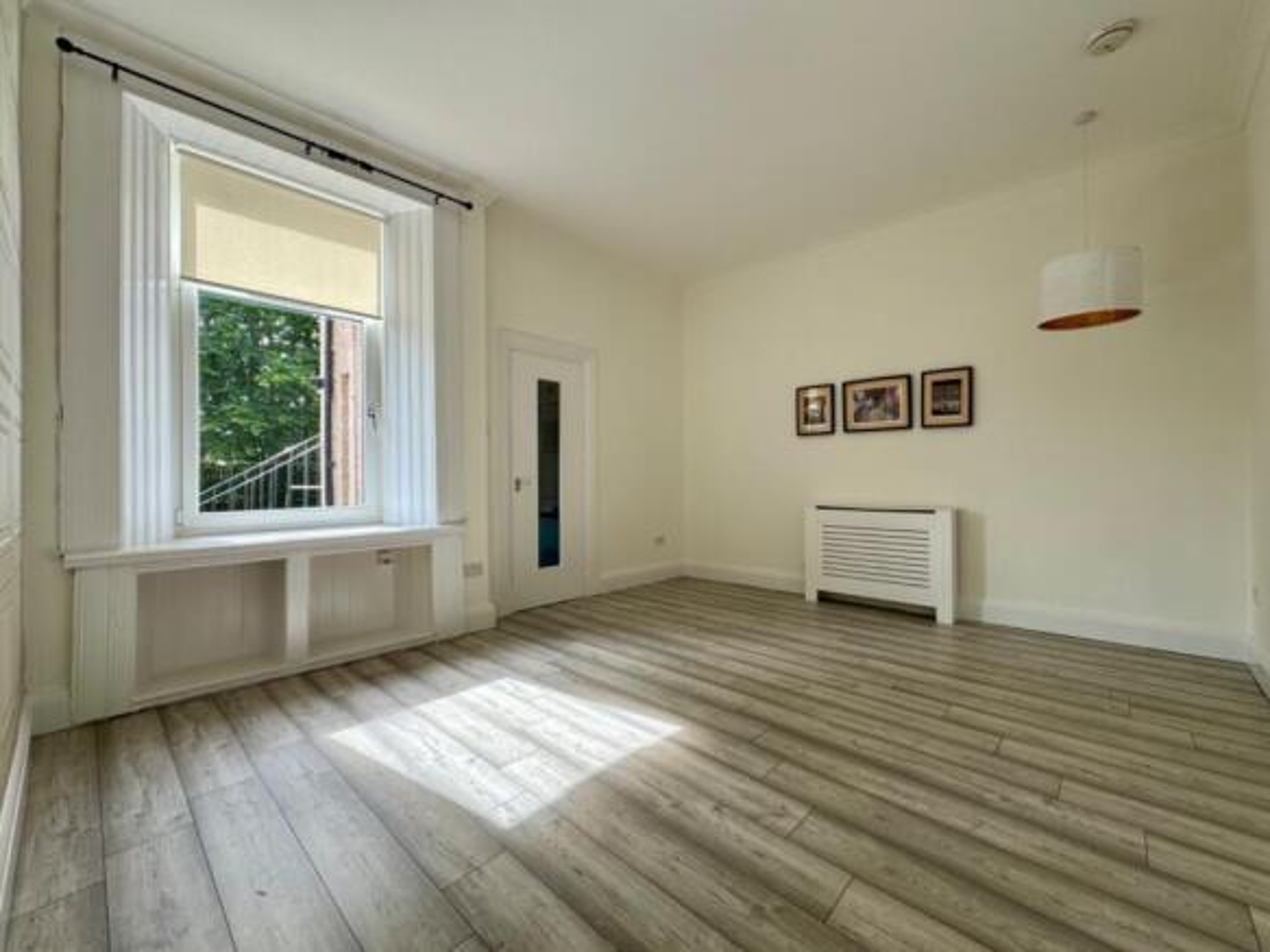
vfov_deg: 85.7
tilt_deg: +1.7
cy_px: 476
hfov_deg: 102.1
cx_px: 635
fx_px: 514
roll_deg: +0.3
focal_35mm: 14
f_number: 2.2
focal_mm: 2.22
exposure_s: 1/162
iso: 40
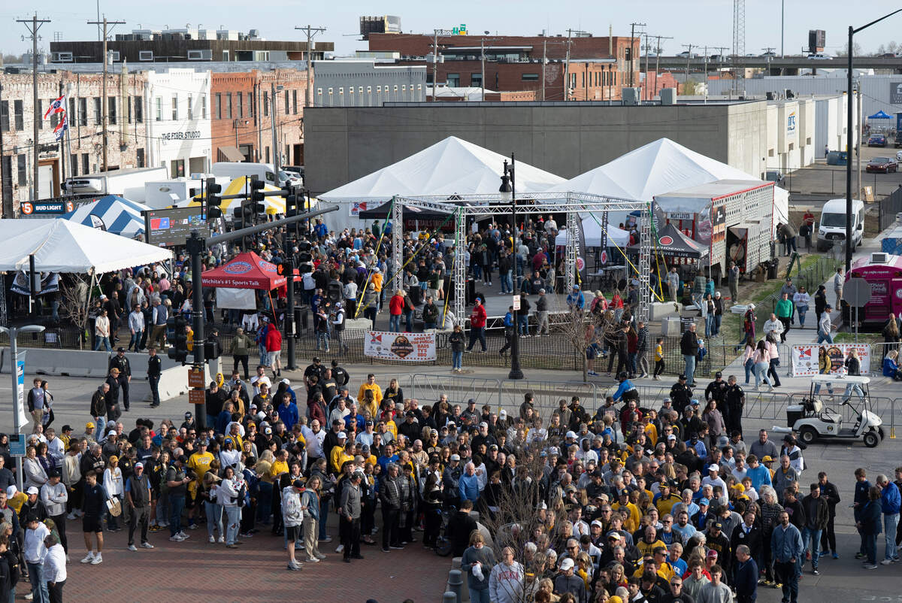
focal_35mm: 72
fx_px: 1805
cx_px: 451
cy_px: 302
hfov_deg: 28.1
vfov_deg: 19.0
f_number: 4.5
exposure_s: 1/320
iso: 160
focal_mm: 72
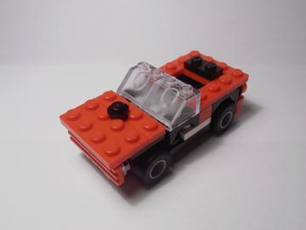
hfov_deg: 50.1
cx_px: 153
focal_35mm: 37
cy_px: 115
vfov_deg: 38.7
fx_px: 327
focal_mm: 6.61
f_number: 3.9
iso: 80
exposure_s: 1/60
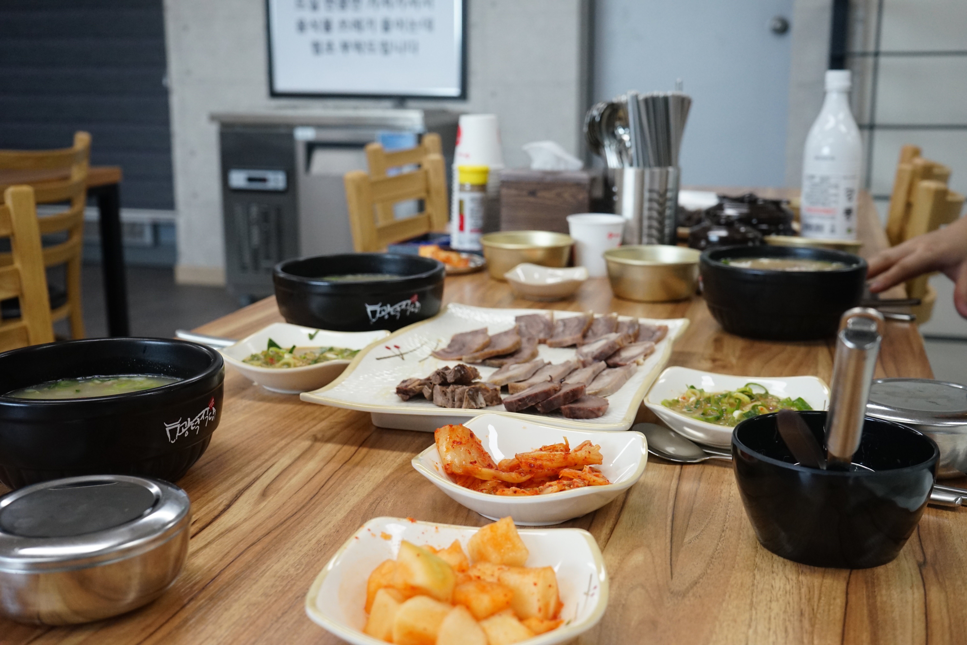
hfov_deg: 48.5
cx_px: 484
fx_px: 1074
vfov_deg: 33.4
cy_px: 322
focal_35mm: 40
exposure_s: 1/200
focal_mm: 40
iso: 2000
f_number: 6.3
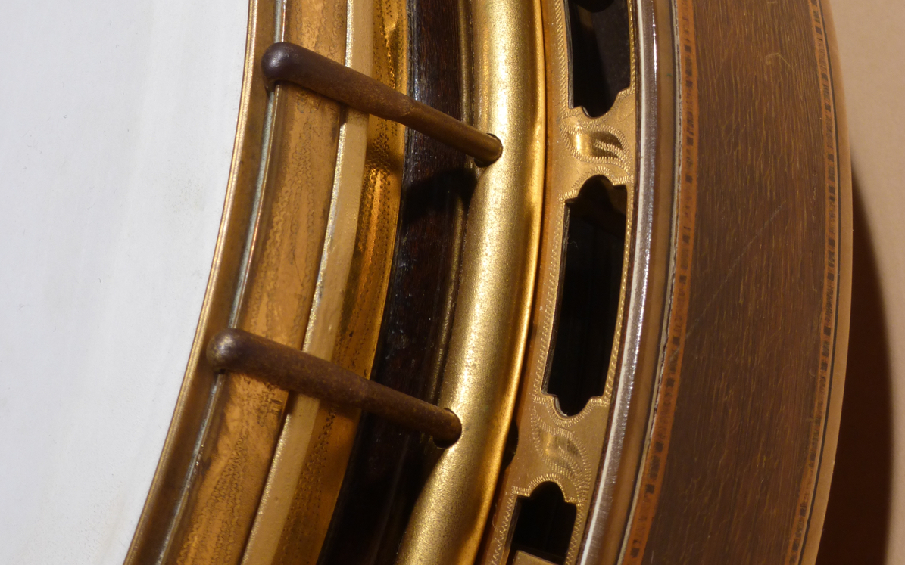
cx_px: 453
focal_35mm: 88
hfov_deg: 23.6
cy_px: 85
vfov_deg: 14.7
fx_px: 2171
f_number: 4.8
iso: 125
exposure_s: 1/60
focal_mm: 11
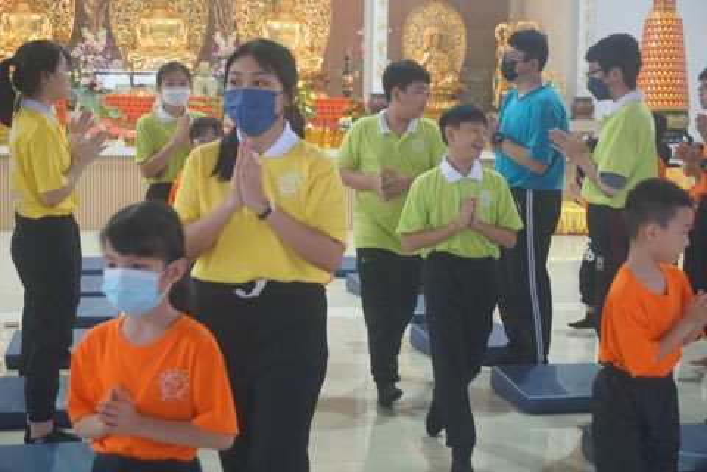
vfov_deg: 22.1
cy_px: 236
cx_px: 354
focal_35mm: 62
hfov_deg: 32.6
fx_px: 1208
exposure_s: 1/160
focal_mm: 41
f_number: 5.6
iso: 3200
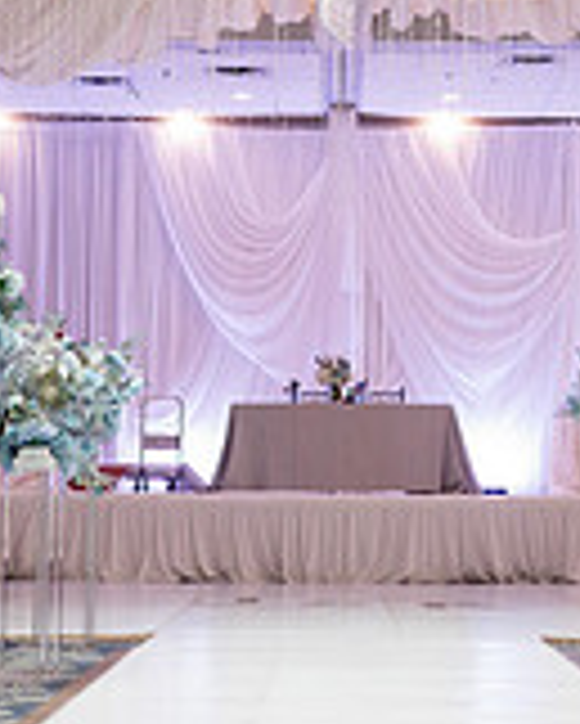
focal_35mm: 120
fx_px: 2572
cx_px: 346
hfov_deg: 12.9
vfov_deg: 15.7
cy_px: -18
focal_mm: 35
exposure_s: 1/1600
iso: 2500
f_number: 2
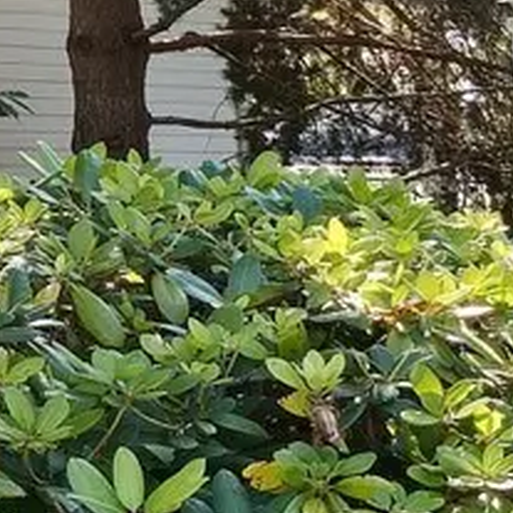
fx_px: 2632
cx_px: 1898
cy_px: 558
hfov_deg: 8.0
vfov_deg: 11.0
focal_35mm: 157
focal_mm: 6.3
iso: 12
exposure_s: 1/160
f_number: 1.7
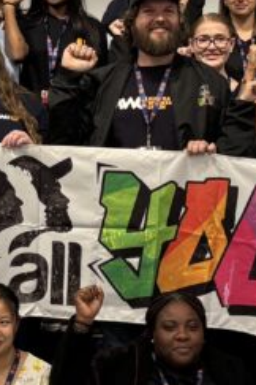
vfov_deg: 17.9
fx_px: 1216
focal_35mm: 114
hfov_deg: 12.0
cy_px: 144
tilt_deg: -4.3
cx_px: 103
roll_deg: +1.1
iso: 160
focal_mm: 5.96
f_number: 1.6
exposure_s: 1/50
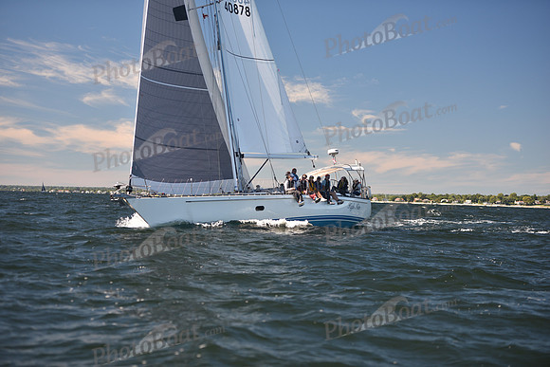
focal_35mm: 78
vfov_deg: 17.5
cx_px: 275
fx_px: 1192
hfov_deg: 26.0
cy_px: 184
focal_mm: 78
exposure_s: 1/800
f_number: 2.8
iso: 200
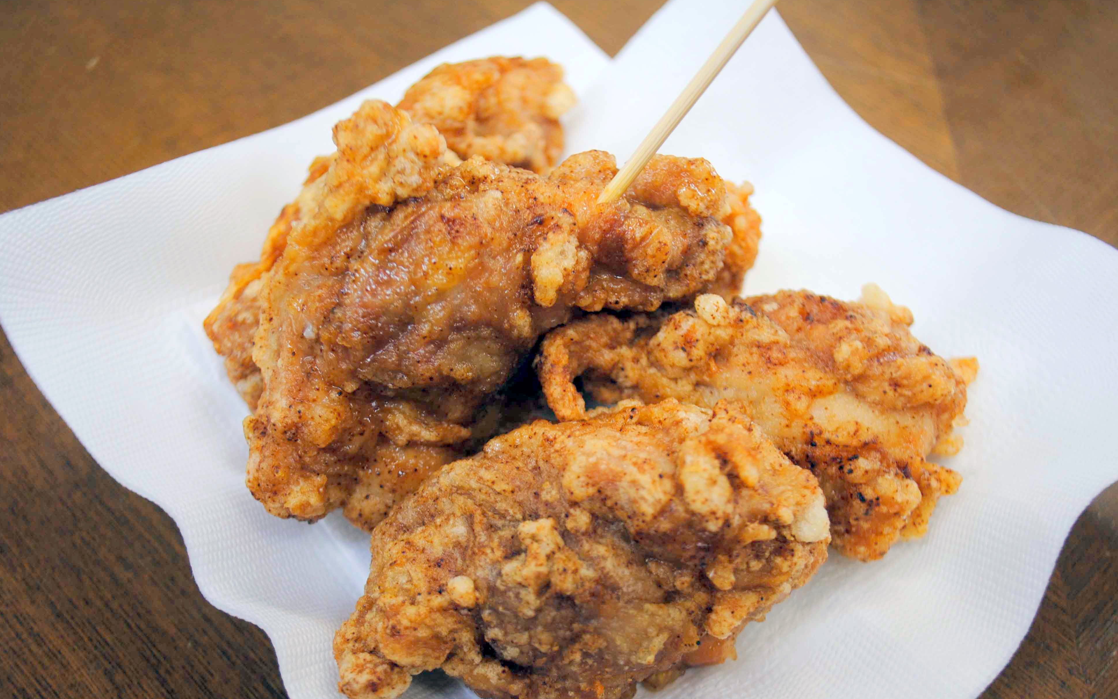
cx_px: 560
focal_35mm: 40
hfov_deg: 49.3
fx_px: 1219
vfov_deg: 32.0
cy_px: 372
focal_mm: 26
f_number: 4.2
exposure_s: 1/30
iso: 200
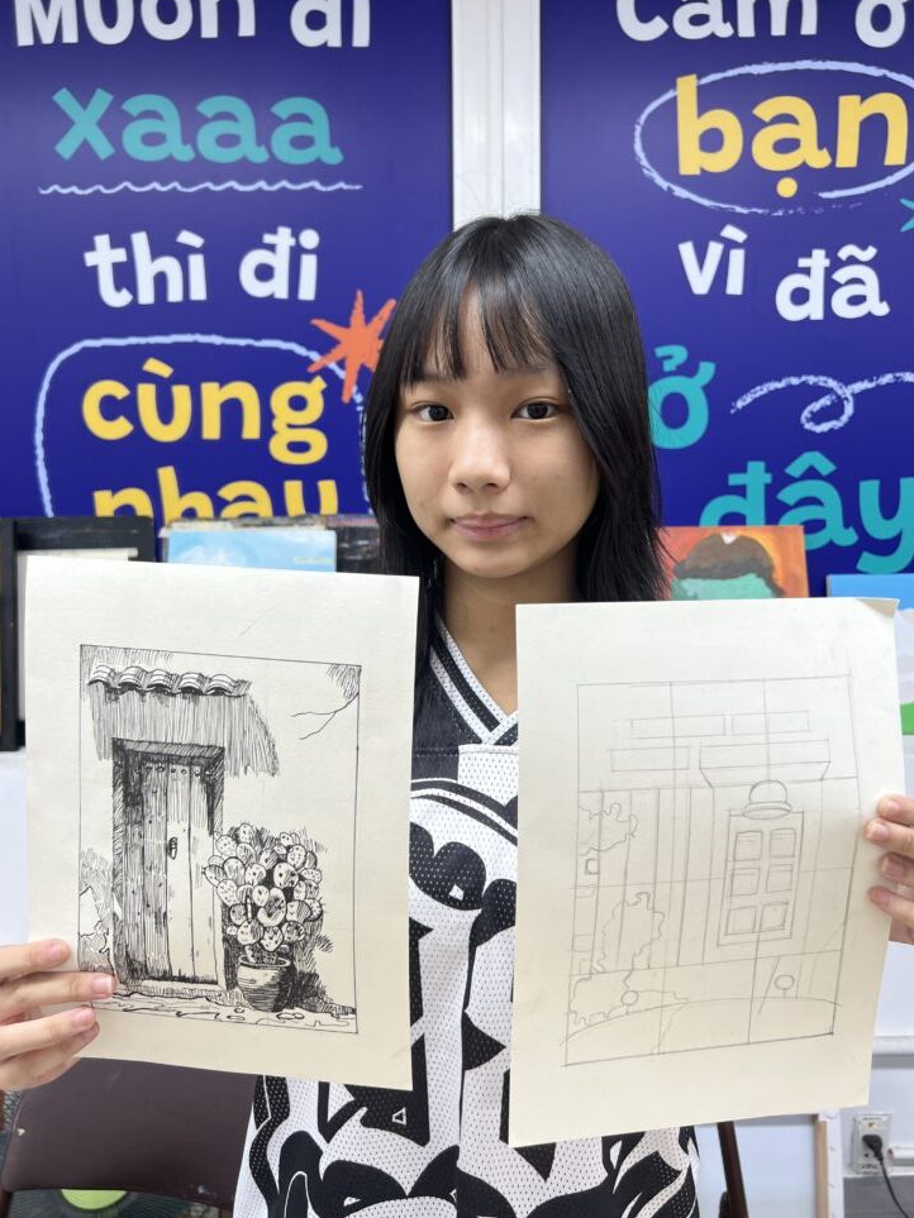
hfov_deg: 51.3
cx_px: 447
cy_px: 602
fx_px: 951
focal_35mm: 27
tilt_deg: -8.5
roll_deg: +1.0
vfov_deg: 65.3
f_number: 1.5
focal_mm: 5.7
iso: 40
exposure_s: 1/100
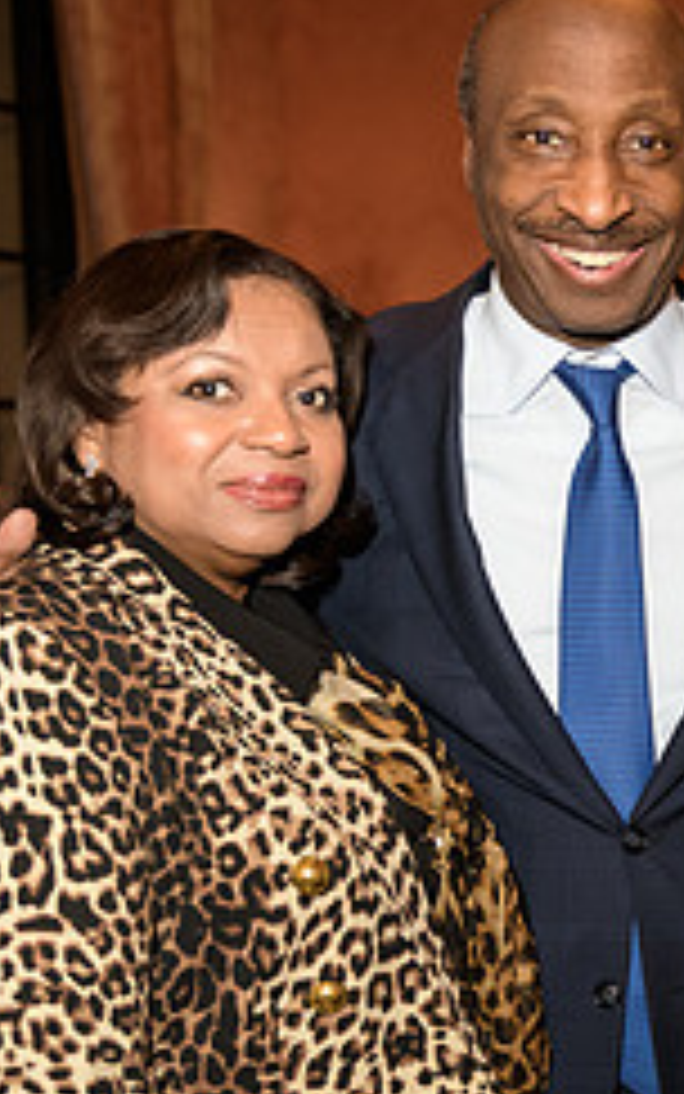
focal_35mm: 78
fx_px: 2325
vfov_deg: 26.4
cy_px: 669
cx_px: 976
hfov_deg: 15.6
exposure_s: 1/125
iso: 1000
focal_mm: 32
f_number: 3.2
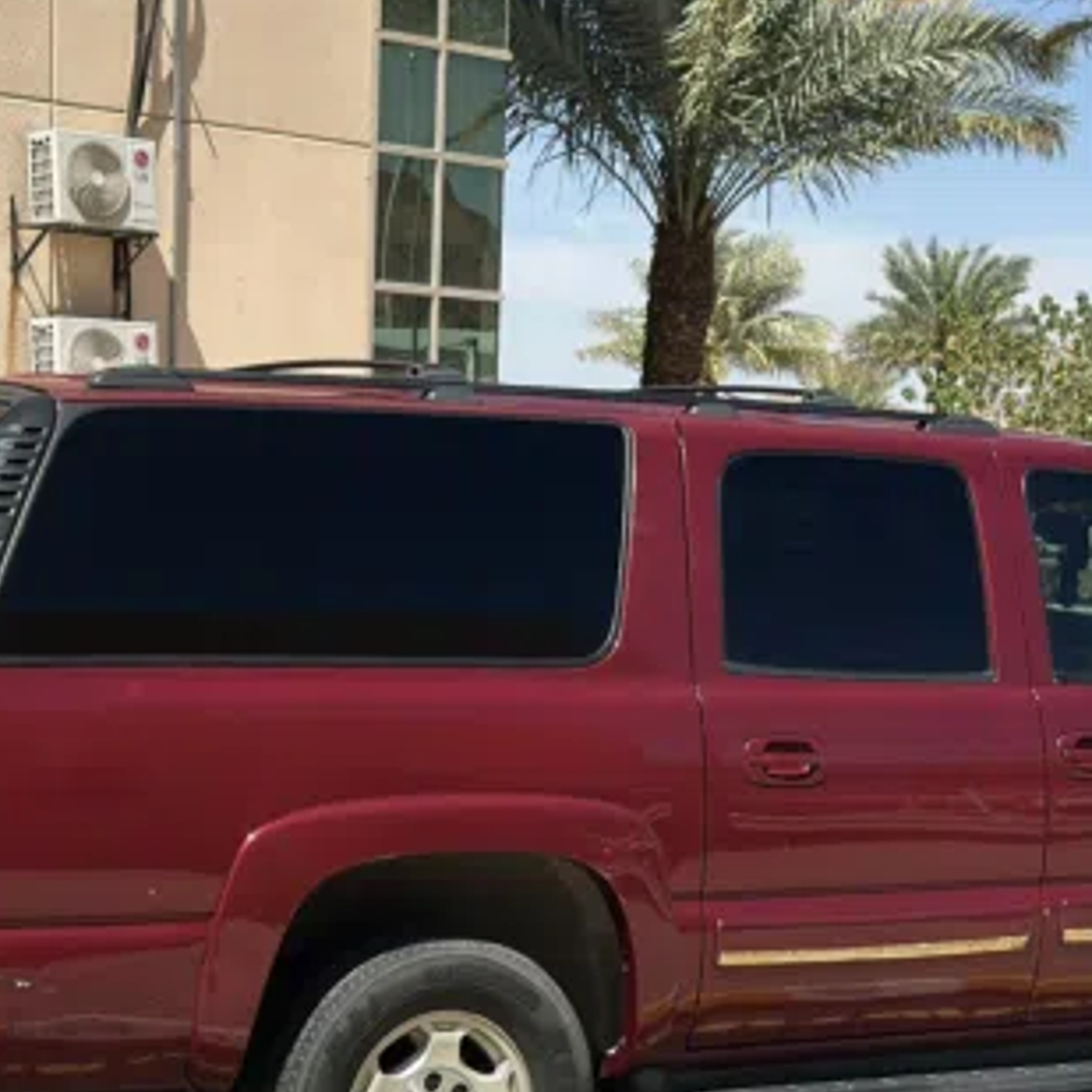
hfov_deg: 19.7
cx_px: 657
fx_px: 3141
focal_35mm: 88
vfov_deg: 19.6
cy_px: 795
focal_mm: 6.86
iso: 100
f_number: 1.78
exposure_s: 1/4367
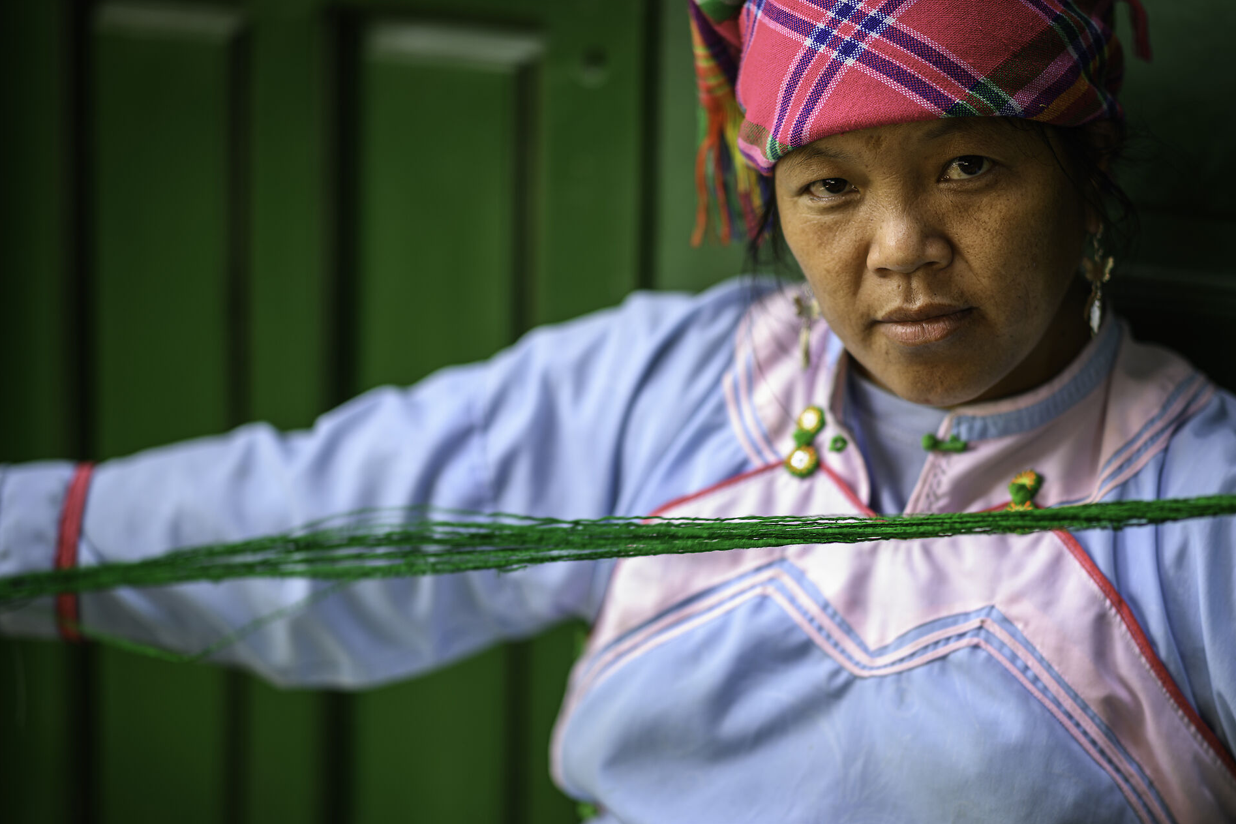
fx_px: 4566
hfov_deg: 15.4
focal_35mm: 133
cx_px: 739
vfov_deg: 10.3
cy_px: 496
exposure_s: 1/125
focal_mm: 105
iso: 100
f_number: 1.4
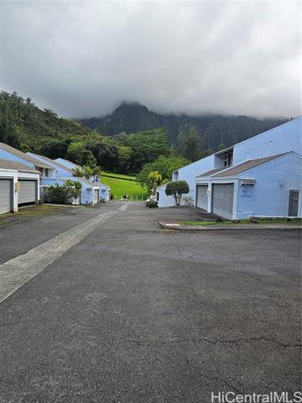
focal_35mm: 23
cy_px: 202
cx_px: 151
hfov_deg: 58.9
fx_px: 268
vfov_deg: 73.9
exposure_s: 1/213
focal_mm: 6.3
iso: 10
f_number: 1.7
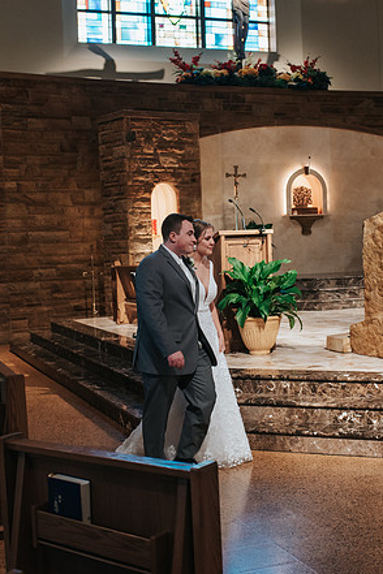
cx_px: 204
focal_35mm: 54
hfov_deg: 25.1
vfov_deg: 36.9
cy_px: 290
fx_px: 862
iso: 1000
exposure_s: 1/160
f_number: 3.2
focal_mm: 35
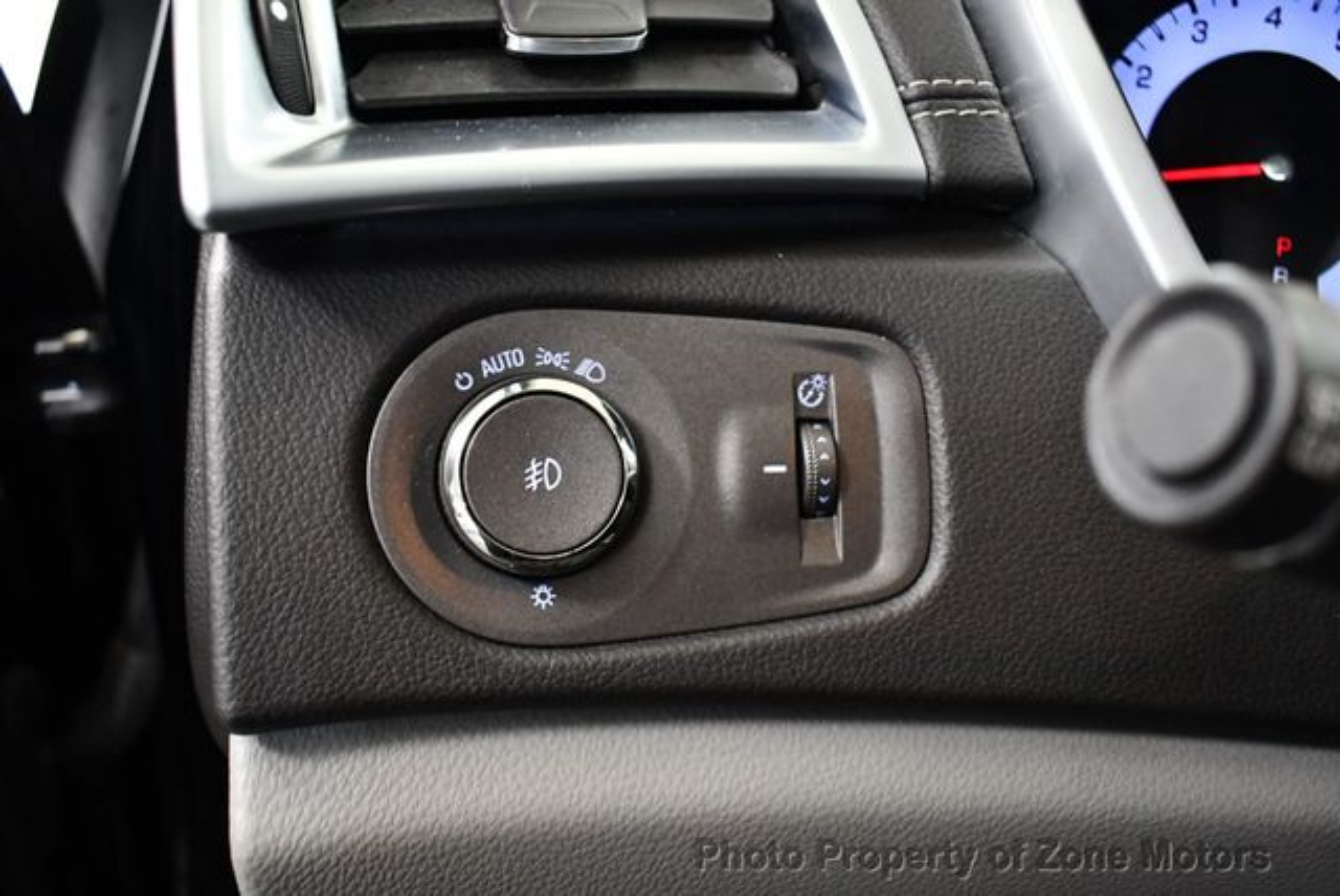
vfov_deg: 36.9
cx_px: 670
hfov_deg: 53.1
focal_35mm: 36
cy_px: 448
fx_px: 1341
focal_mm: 18
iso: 3200
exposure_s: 1/60
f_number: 3.5
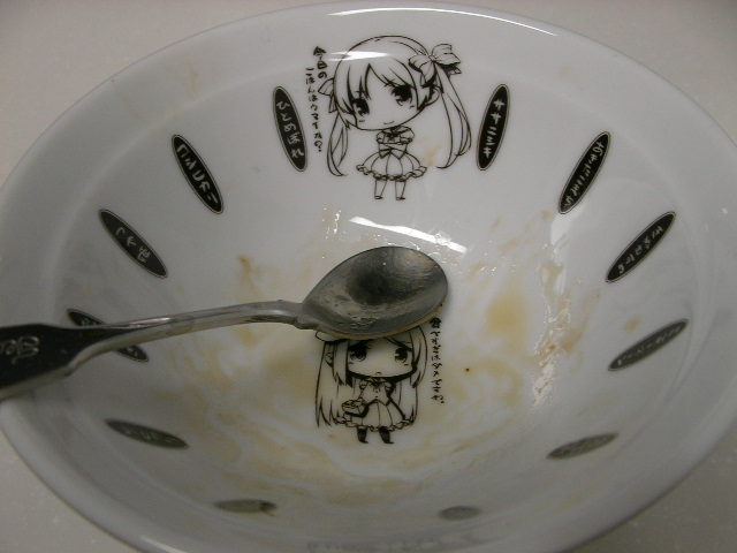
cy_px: 276
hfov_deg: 49.0
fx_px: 809
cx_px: 368
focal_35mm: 38
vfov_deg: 37.7
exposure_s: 1/30.1
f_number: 3.5
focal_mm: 5.8
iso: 83
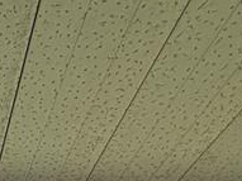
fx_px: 524
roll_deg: -0.9
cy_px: 465
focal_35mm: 75
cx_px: -76
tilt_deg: +3.6
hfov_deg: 23.0
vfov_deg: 13.1
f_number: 2.2
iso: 50
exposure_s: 1/1368
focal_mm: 2.22
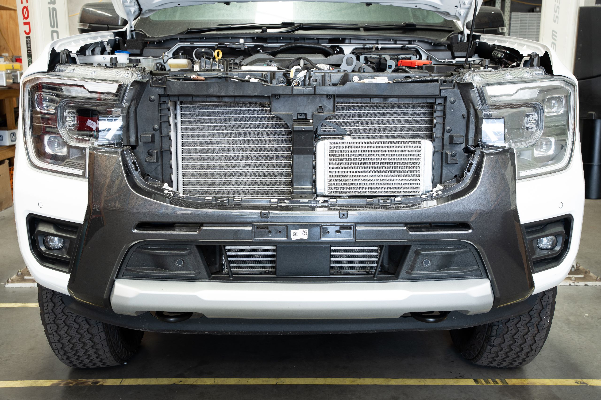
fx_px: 674
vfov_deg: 33.1
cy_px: 200
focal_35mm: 40
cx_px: 300
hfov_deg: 48.0
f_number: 8
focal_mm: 40.4
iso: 400
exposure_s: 1/10
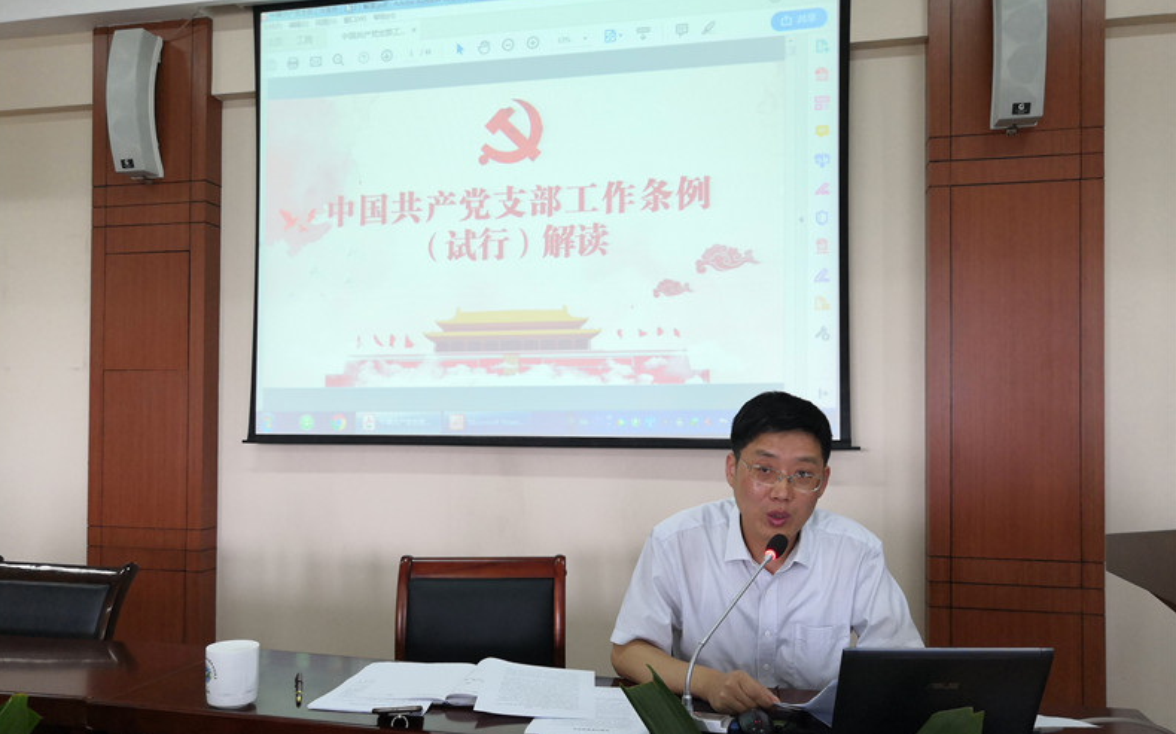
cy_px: 405
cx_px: 582
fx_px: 929
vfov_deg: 43.0
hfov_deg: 64.7
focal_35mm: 29
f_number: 1.8
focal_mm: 3.95
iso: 160
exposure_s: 1/50
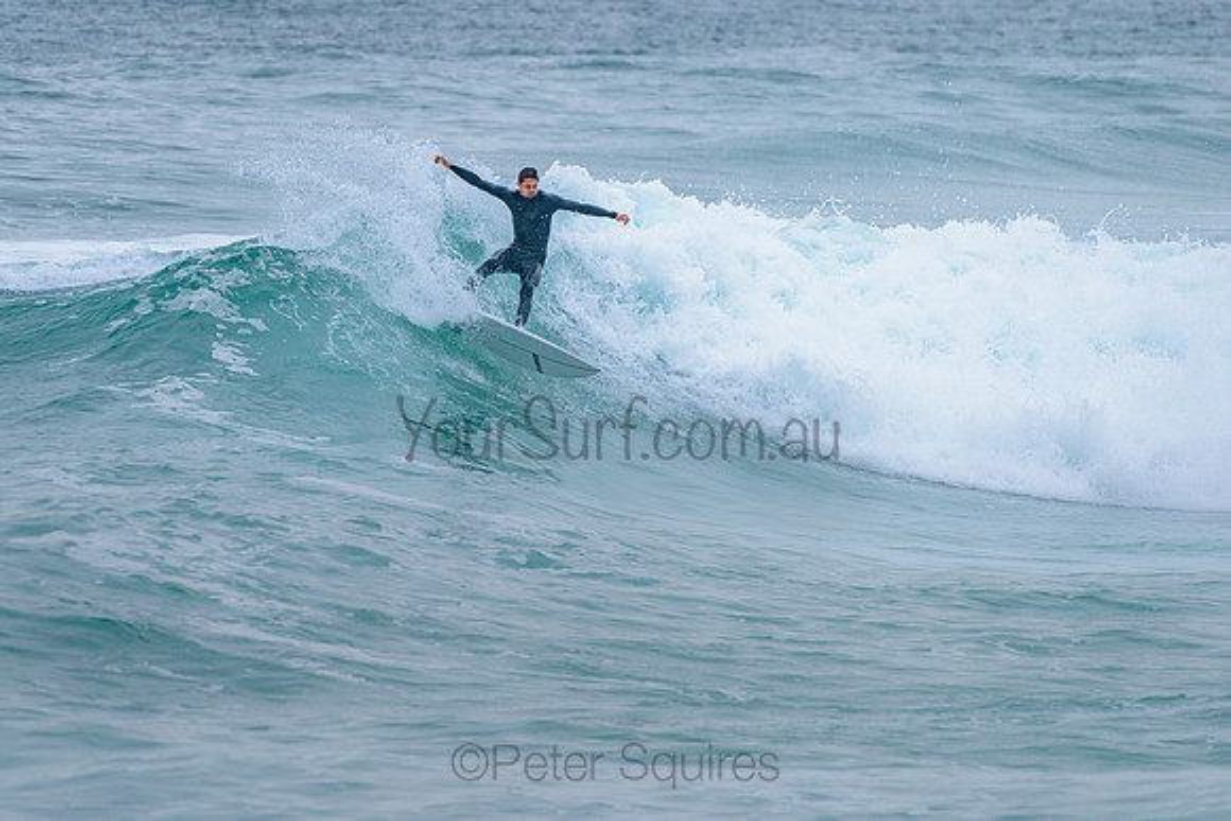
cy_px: 319
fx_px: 20929
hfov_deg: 3.4
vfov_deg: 2.2
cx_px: 478
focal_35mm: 612
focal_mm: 500
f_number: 5.6
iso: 1250
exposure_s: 1/2000
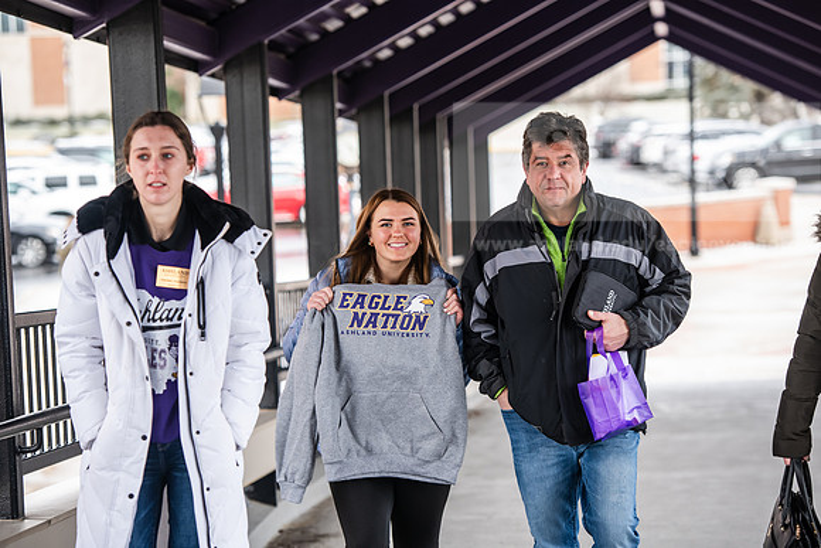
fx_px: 2737
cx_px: 410
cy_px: 274
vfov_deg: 11.4
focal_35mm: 120
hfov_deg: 17.1
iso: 500
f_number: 4
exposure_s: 1/320
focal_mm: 120
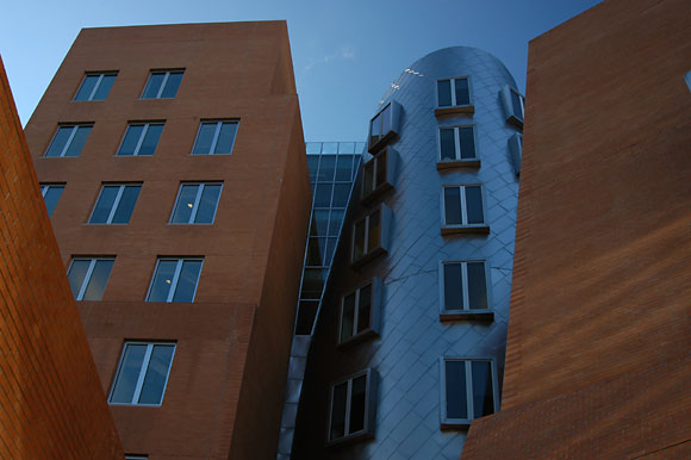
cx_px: 346
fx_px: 691
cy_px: 230
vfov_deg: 36.8
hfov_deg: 53.2
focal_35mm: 36
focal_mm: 24
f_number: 8
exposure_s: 1/60
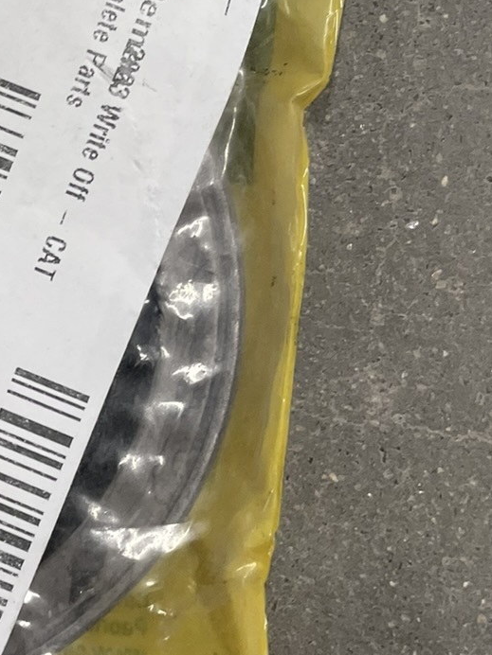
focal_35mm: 77
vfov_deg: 25.1
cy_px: 169
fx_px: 1459
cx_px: -148
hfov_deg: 17.9
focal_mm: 4.2
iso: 80
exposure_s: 1/120
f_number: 1.6
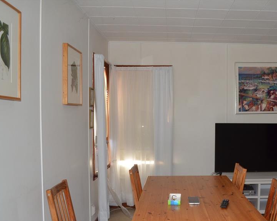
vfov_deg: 41.0
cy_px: 129
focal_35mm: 36
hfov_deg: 49.3
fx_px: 295
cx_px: 188
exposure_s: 1/60
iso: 1400
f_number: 4
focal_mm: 18
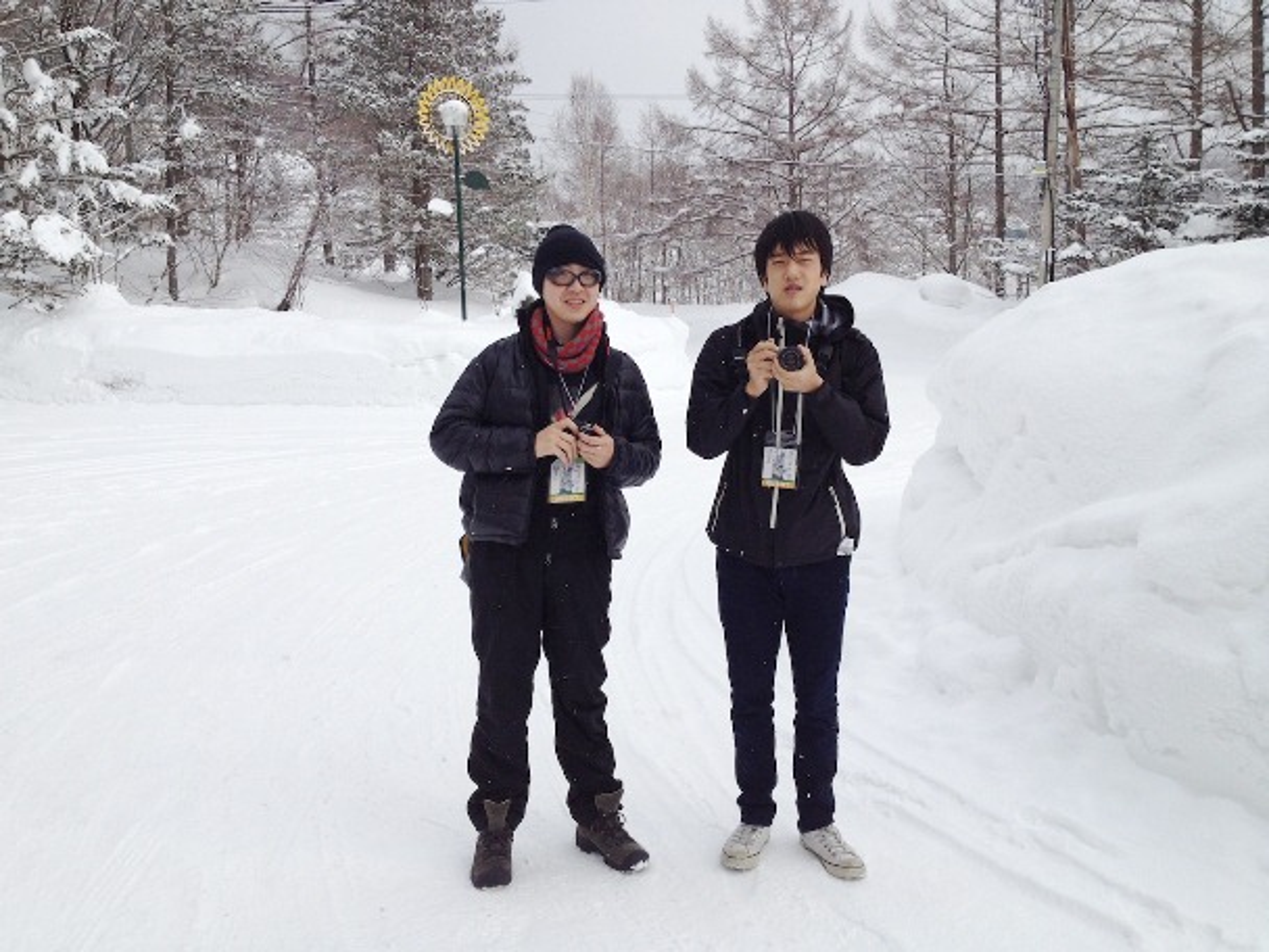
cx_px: 634
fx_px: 1283
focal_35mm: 35
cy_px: 476
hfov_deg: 52.6
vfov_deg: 40.7
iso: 50
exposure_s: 1/2304
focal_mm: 4.28
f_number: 2.4
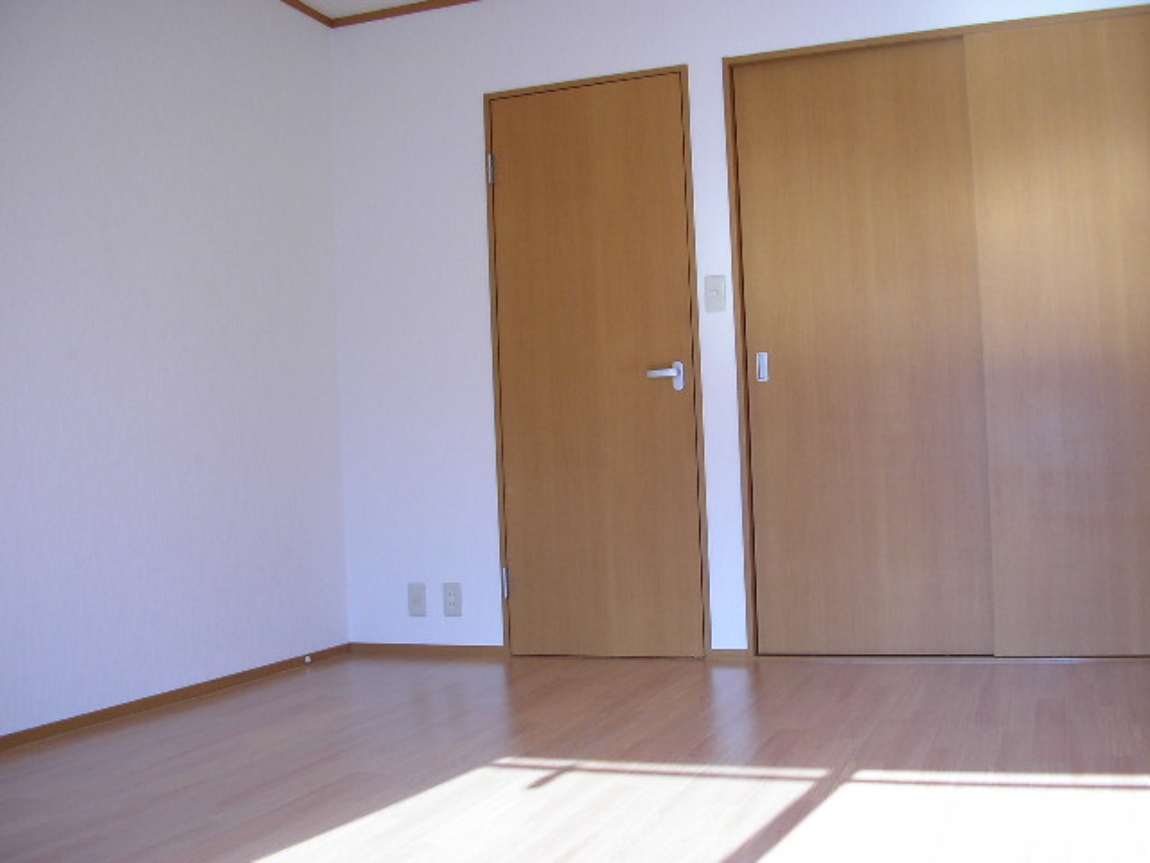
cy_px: 432
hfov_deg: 49.0
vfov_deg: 37.7
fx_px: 1262
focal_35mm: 38
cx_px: 575
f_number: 2.9
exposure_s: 1/120
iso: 50
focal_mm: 5.8
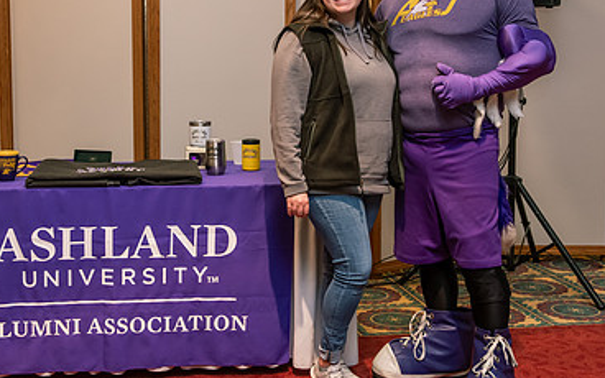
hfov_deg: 33.4
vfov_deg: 21.2
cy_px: 129
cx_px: 242
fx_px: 1006
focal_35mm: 61
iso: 1600
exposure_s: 1/160
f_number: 3.5
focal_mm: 38
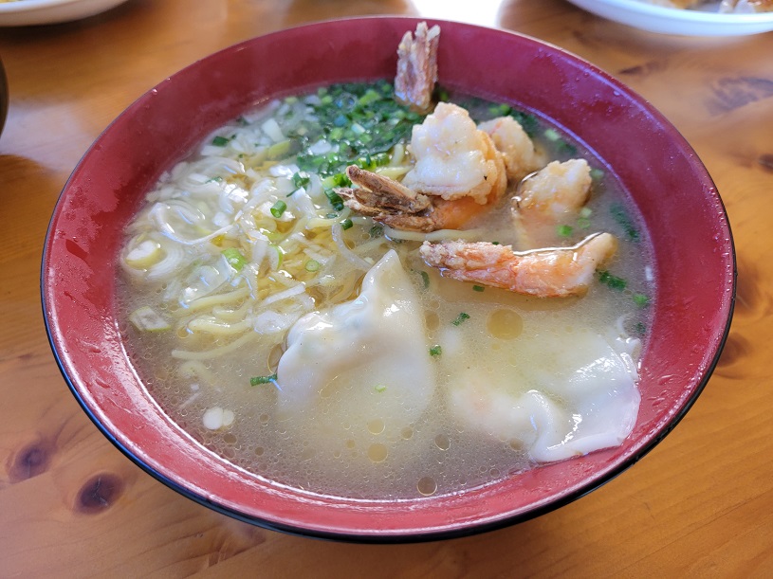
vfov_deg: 53.1
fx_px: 581
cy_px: 290
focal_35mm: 26
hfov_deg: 67.3
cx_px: 386
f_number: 1.8
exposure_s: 1/50
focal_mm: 5.4
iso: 200
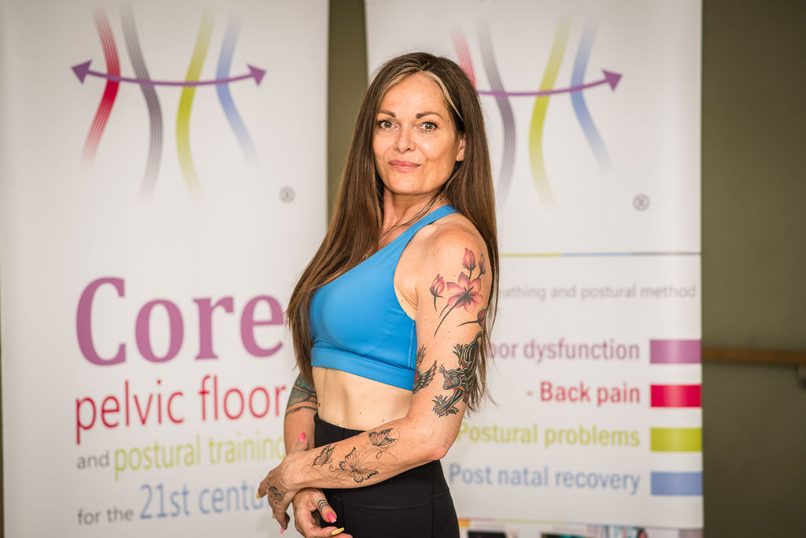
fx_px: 1989
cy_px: 269
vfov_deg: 15.4
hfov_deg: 22.9
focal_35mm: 89
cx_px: 403
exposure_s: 1/250
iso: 400
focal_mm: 85
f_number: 2.8
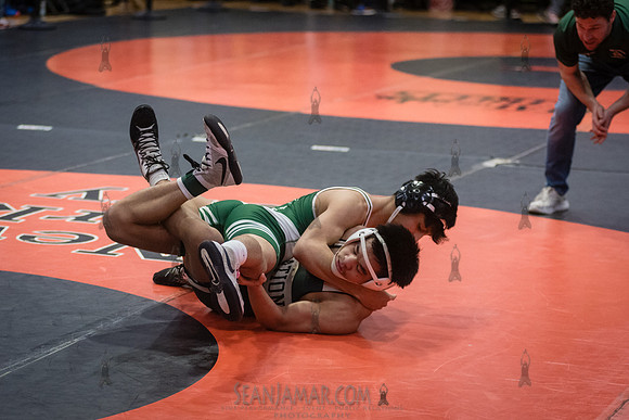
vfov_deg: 10.8
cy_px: 264
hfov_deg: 16.2
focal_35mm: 127
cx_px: 268
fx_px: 2215
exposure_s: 1/500
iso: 5000
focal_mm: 100
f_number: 3.2
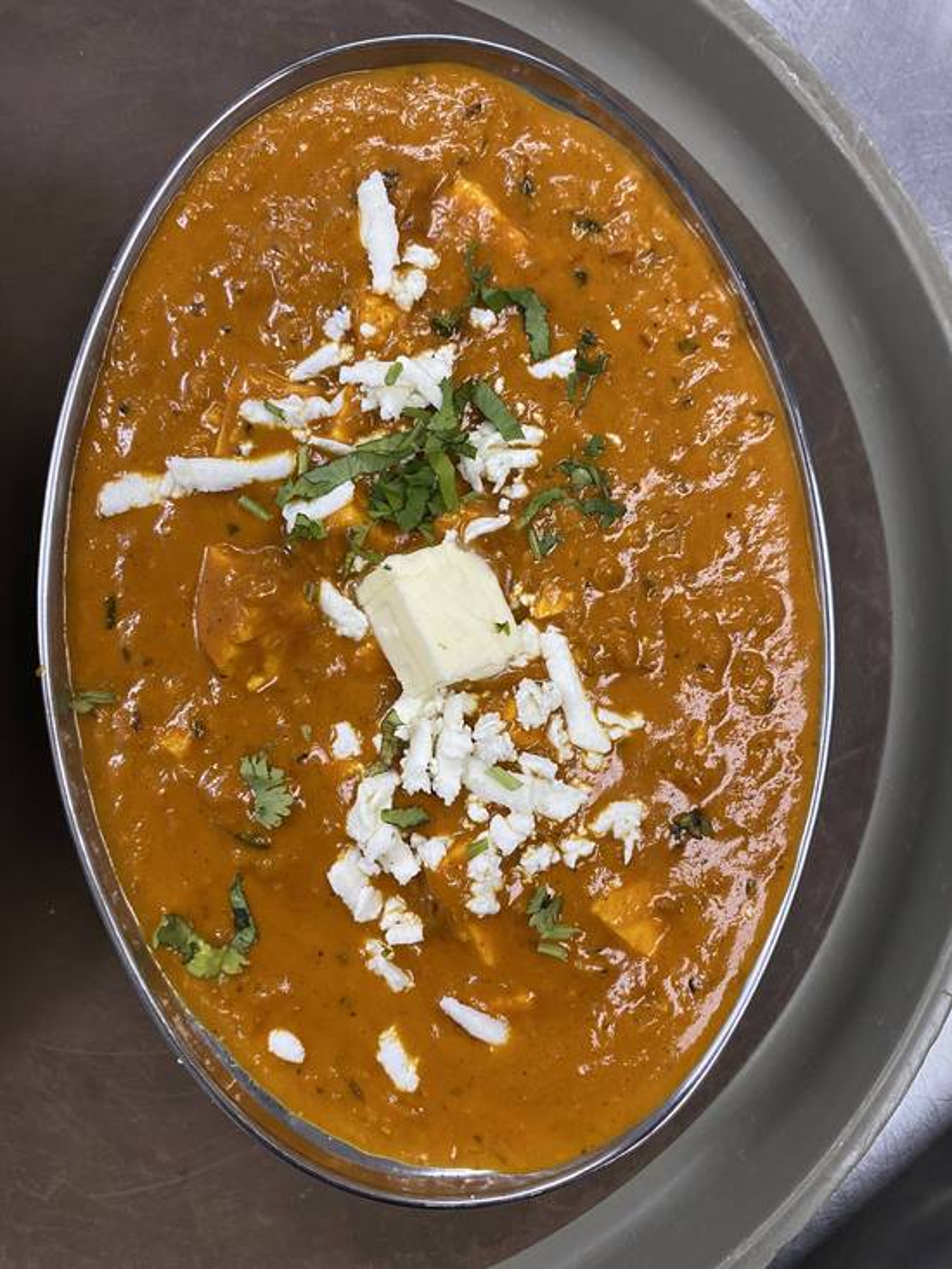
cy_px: 634
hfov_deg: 53.1
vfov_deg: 67.3
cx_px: 476
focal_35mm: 26
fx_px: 953
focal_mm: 4.25
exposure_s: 1/83
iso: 125
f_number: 1.8
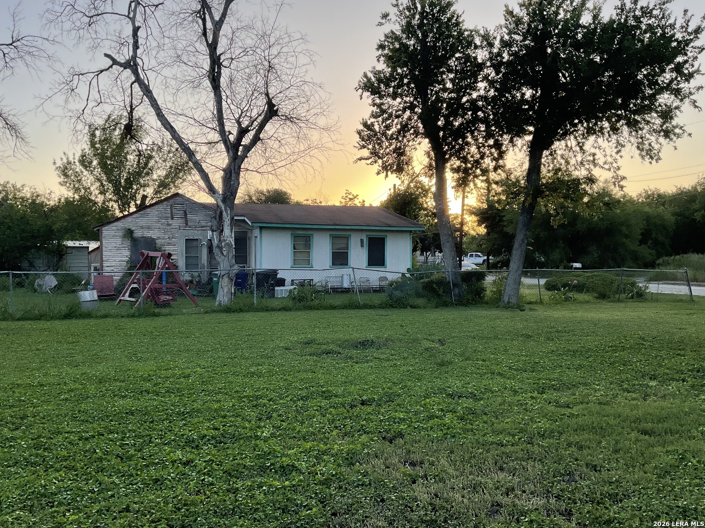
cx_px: 352
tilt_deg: -0.4
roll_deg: +0.6
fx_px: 591
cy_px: 264
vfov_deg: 48.2
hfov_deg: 61.7
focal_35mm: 29
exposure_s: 1/446
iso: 16
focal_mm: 3
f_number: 1.8
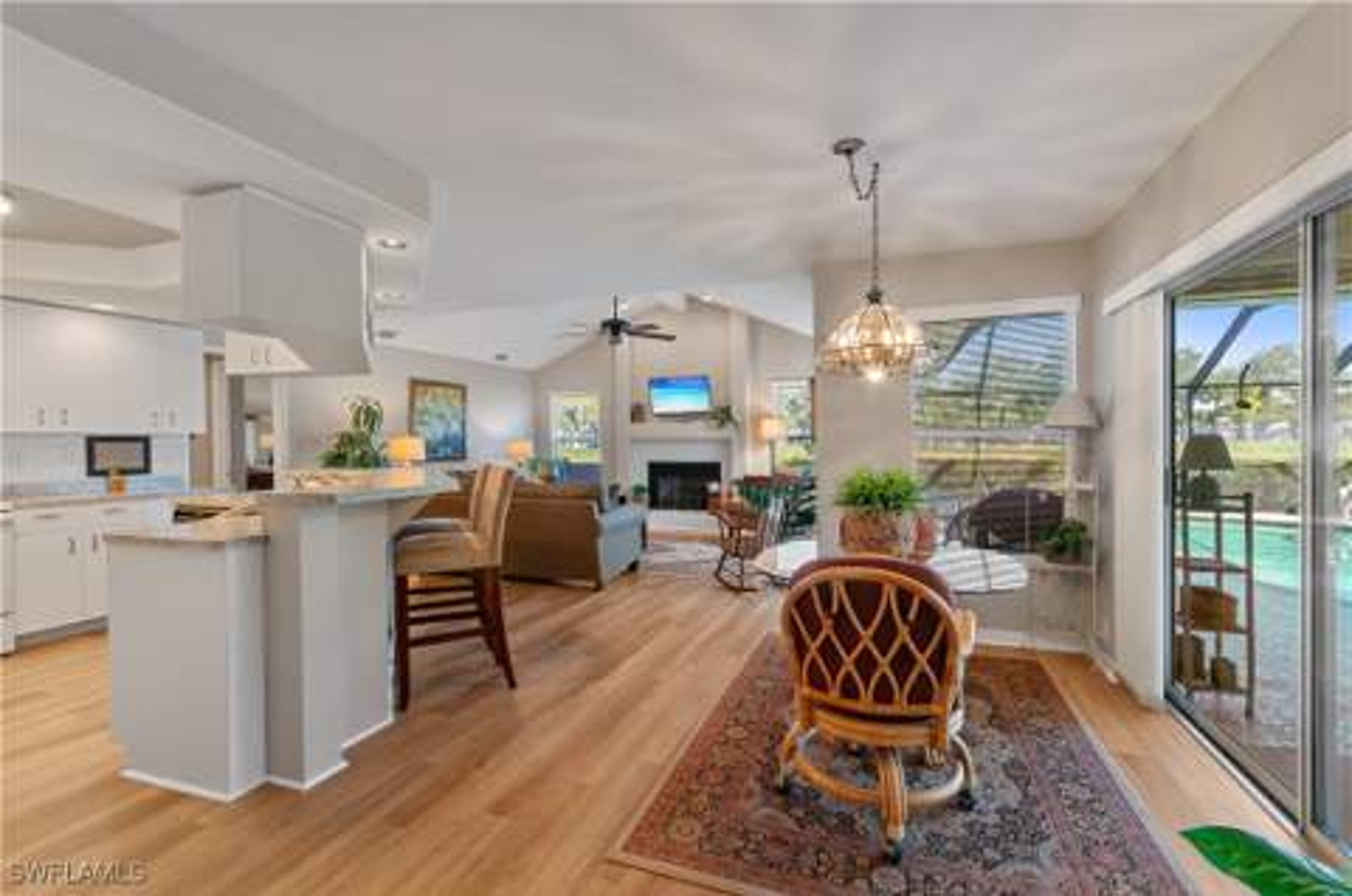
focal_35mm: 15
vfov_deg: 77.1
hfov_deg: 100.5
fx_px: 562
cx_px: 676
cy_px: 448
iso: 200
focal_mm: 10
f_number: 8
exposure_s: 1/2
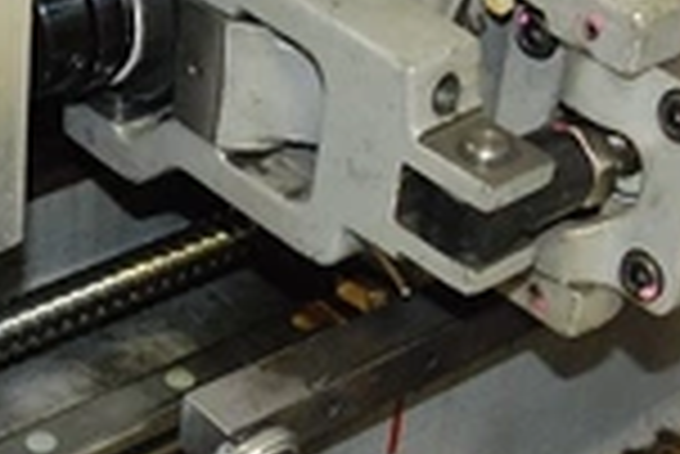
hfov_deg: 18.4
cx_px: 225
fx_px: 2099
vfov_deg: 12.4
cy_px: 218
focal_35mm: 111
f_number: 5.6
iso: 1600
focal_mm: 28
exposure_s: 1/60
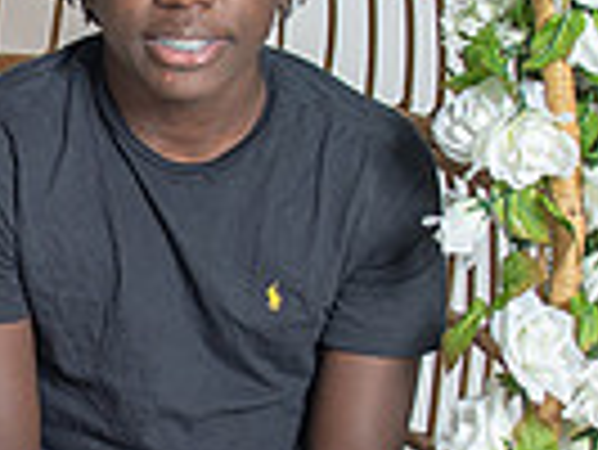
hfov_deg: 11.5
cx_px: -27
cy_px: 374
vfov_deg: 8.8
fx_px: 2922
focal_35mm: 169
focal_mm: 35
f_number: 3.2
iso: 100
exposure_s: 1/250
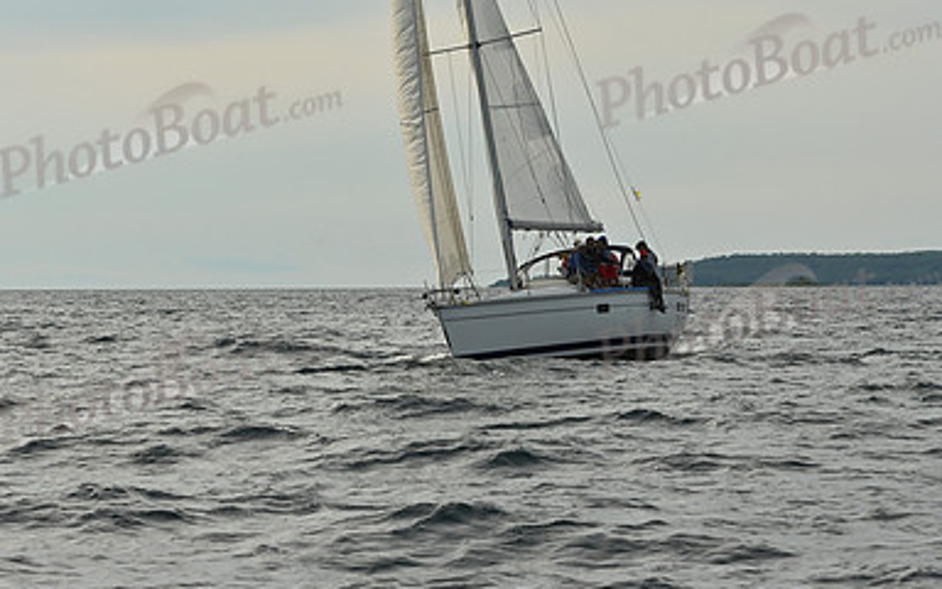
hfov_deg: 11.3
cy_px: -27
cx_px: 470
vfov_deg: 7.1
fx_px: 4749
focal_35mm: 185
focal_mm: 120
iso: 320
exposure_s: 1/1000
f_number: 11
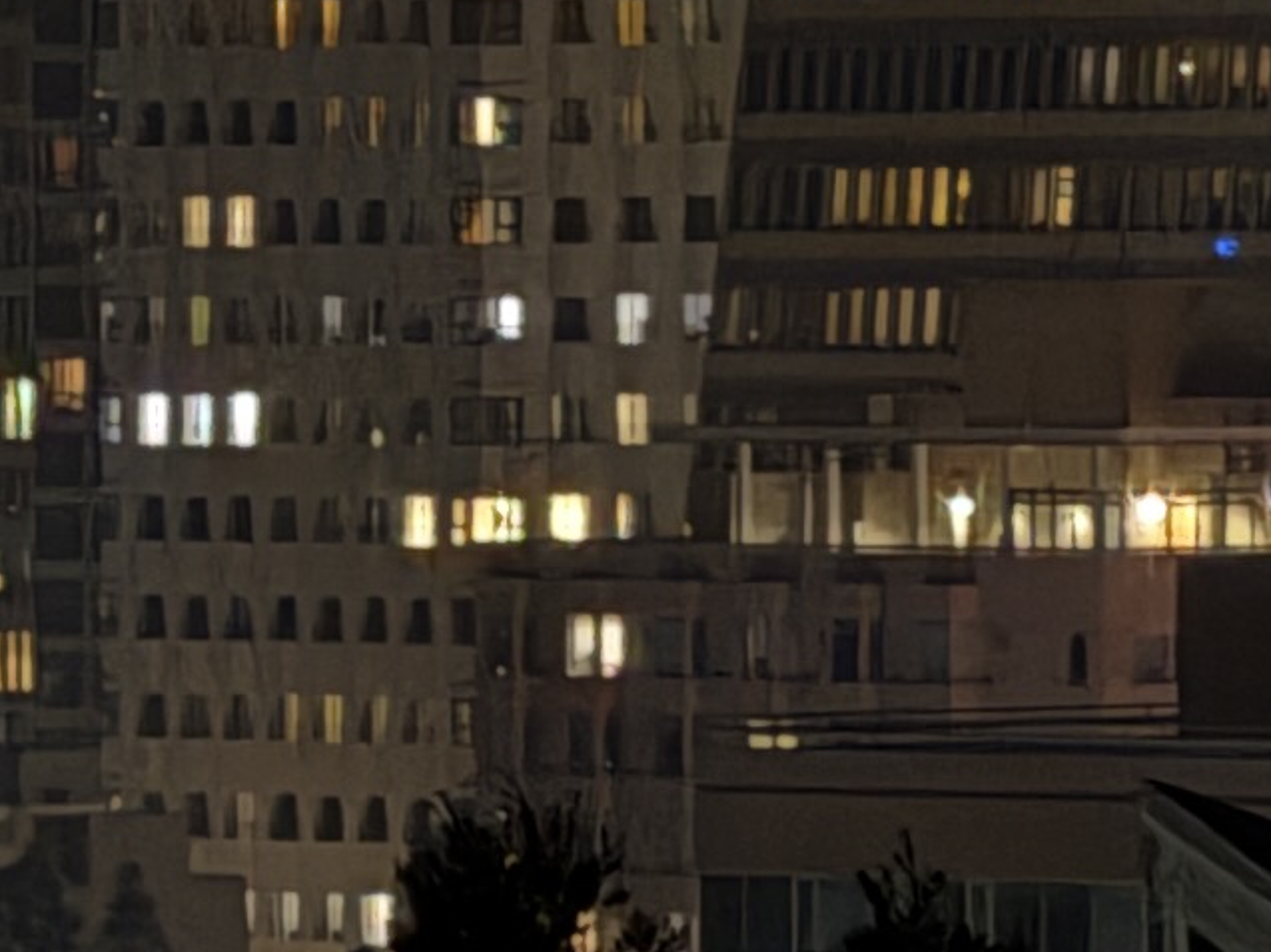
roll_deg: +0.5
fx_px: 27889
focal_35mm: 760
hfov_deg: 2.6
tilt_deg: +1.1
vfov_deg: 2.0
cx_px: 3208
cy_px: -455
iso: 1600
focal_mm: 15.66
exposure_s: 1/7
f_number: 2.8
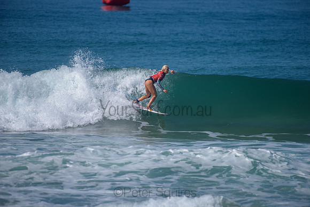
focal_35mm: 500
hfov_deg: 4.1
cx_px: 155
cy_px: 104
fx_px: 4306
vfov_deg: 2.8
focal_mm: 500
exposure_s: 1/2000
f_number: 5.6
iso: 140
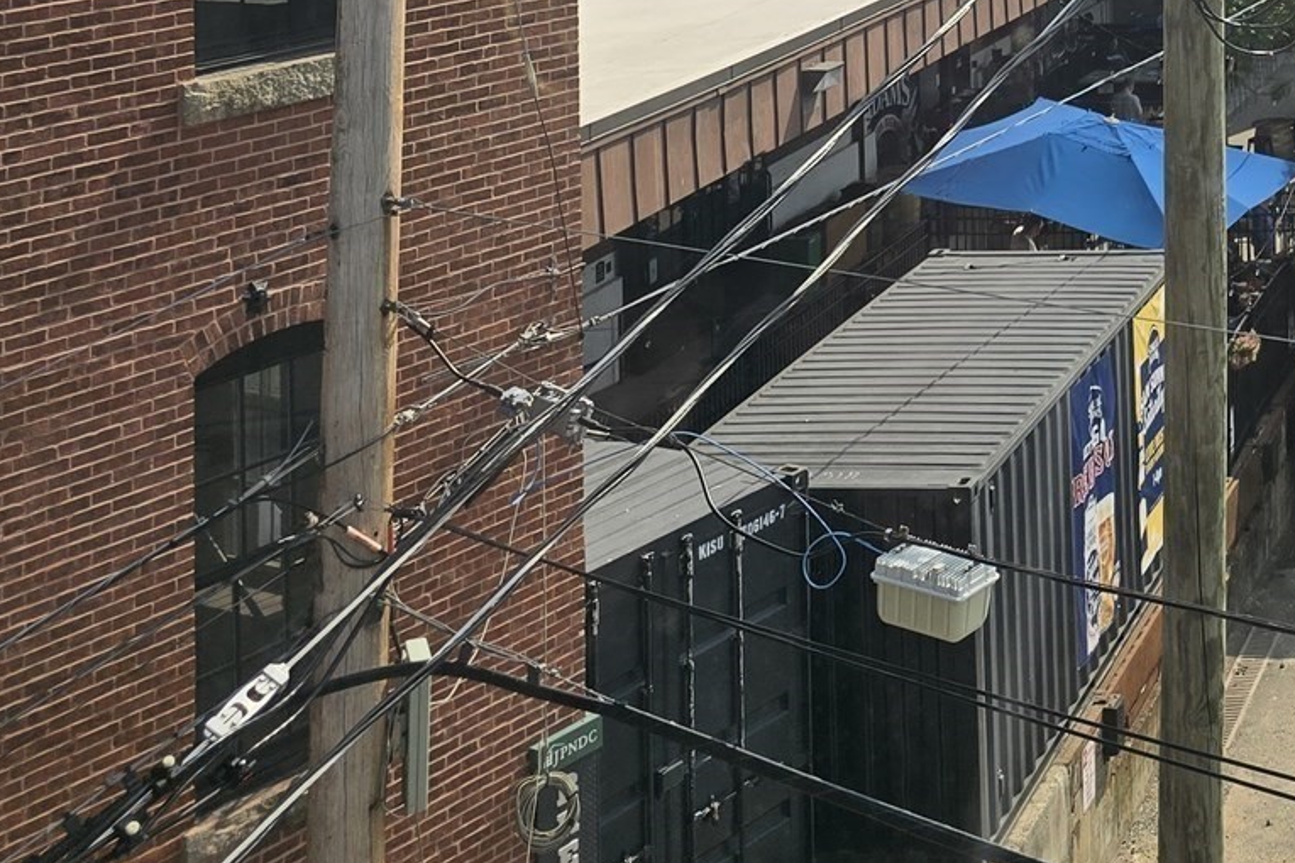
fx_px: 2302
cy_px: -428
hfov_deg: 29.0
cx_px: 1347
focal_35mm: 64
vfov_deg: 18.8
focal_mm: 6.3
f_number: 1.7
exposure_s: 1/878
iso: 12
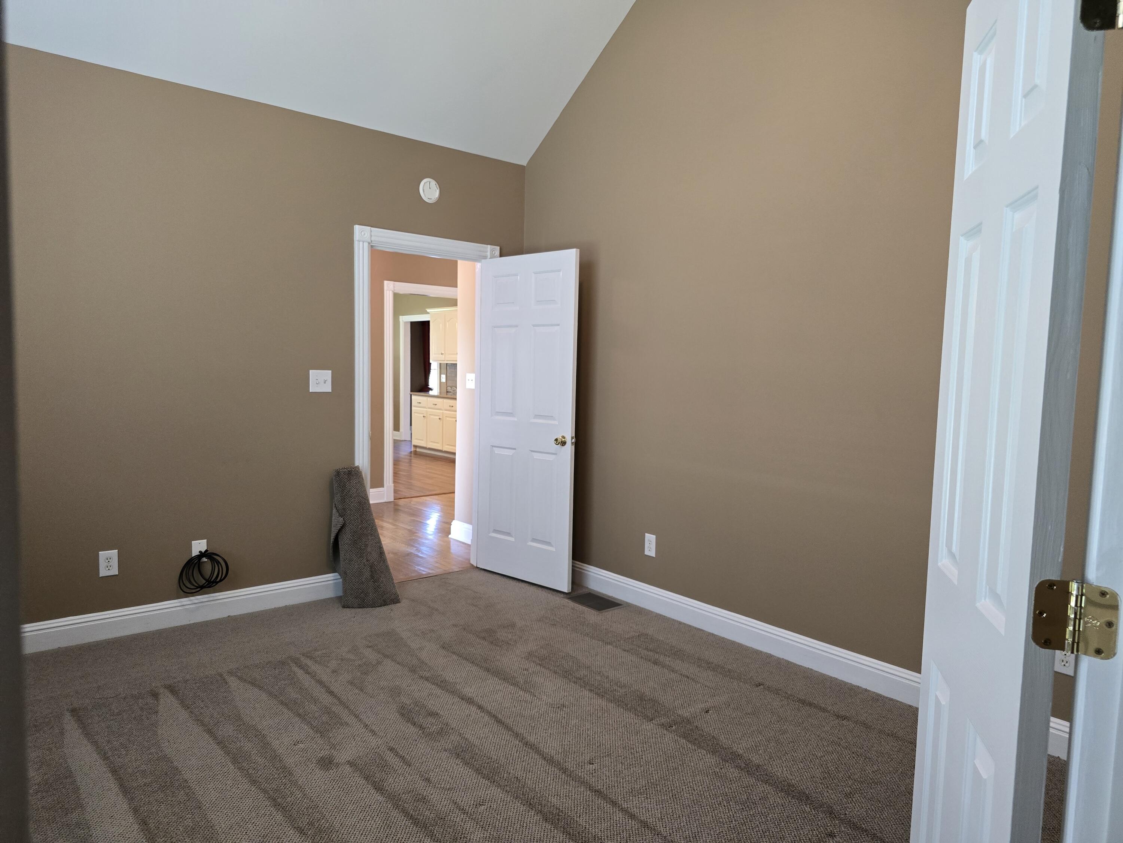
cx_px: 562
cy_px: 422
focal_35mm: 23
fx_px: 746
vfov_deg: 58.9
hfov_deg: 73.9
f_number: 1.7
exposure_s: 1/120
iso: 500
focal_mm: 6.3
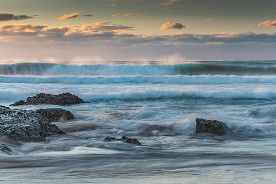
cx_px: 124
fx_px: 583
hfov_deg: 26.6
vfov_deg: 17.9
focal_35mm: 76
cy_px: 82
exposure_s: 1/1.25
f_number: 10
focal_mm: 44
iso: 64
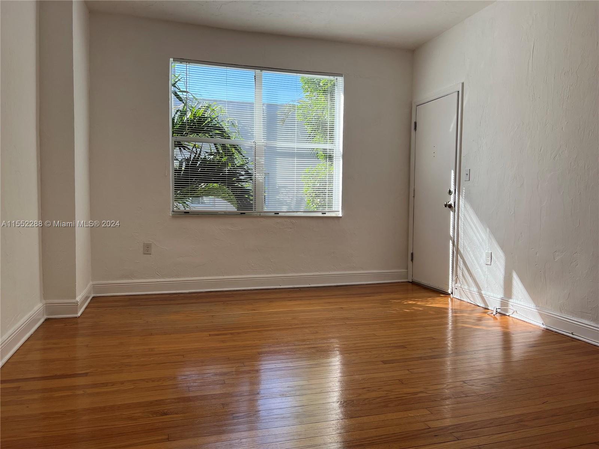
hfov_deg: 67.3
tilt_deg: -4.0
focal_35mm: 26
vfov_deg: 53.1
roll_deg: -0.5
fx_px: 450
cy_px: 224
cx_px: 300
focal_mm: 5.7
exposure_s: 1/780
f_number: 1.5
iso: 50
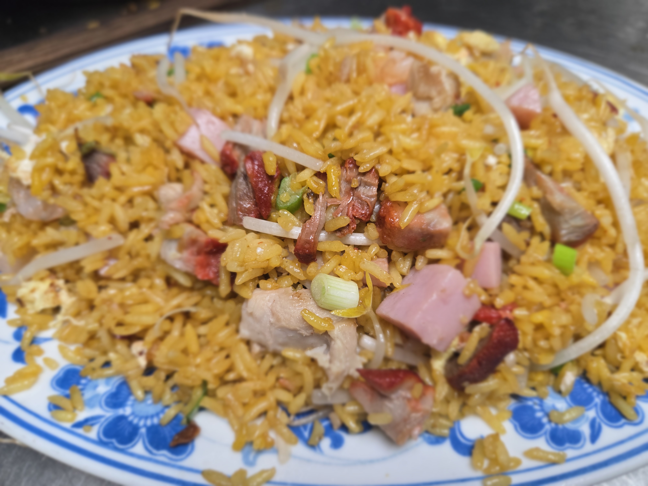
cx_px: 324
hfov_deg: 73.9
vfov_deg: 58.9
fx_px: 431
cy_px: 243
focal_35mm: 23
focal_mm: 5.4
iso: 250
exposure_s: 1/60
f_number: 1.8
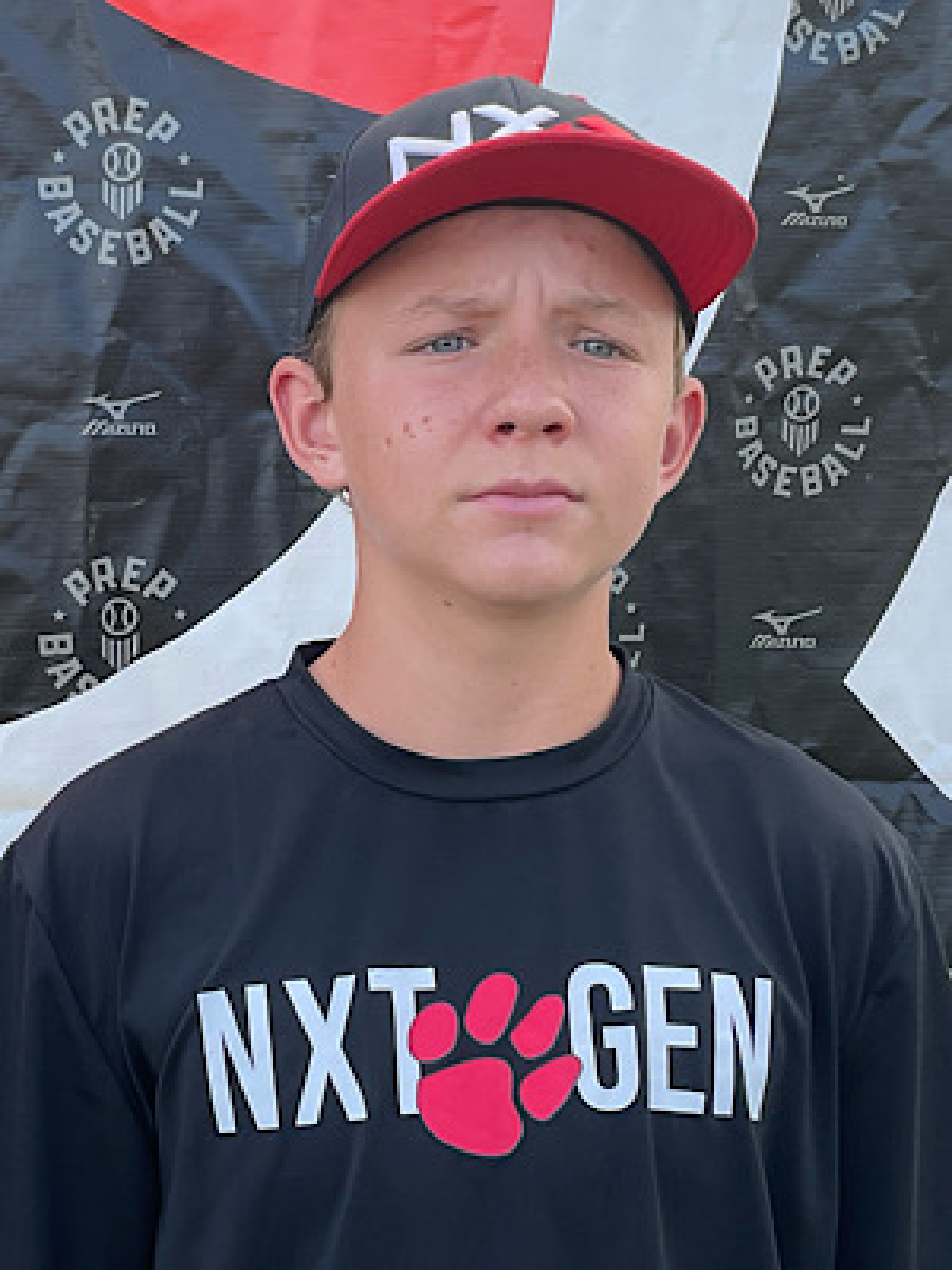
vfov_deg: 61.7
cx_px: 476
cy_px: 635
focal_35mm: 29
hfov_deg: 48.2
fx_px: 1063
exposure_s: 1/238
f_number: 1.8
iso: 16
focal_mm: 3
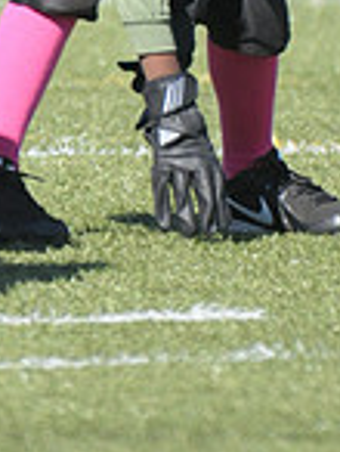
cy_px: -300
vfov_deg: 1.0
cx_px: 199
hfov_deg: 0.7
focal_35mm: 2055
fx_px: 26834
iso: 1000
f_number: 4
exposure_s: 1/4000
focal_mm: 360
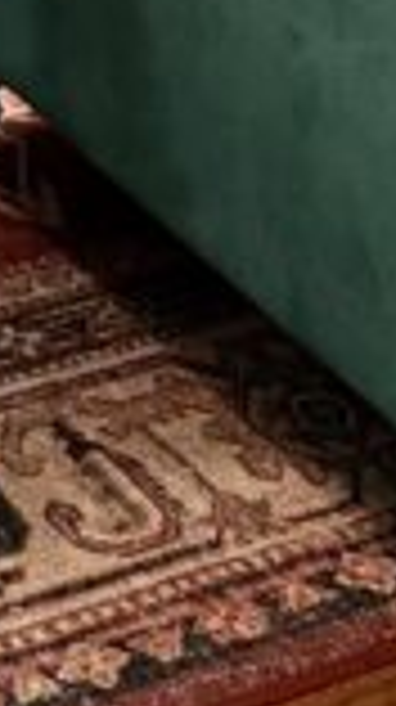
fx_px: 3201
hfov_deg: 6.9
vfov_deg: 9.5
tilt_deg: +0.0
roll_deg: -1.3
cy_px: -1506
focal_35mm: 171
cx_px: -356
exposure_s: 1/60
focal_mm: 6.86
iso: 250
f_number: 1.78
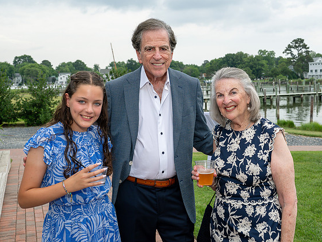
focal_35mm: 47
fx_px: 437
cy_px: 115
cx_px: 182
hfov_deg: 40.4
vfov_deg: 30.9
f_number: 8
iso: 280
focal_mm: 36
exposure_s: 1/250
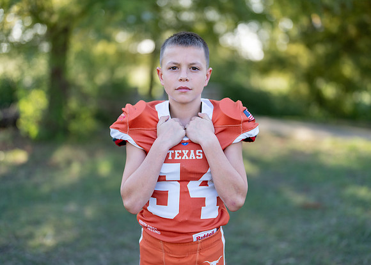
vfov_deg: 27.0
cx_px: 186
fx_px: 552
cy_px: 132
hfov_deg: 37.2
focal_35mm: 52
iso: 100
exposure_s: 1/1250
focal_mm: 50
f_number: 1.2
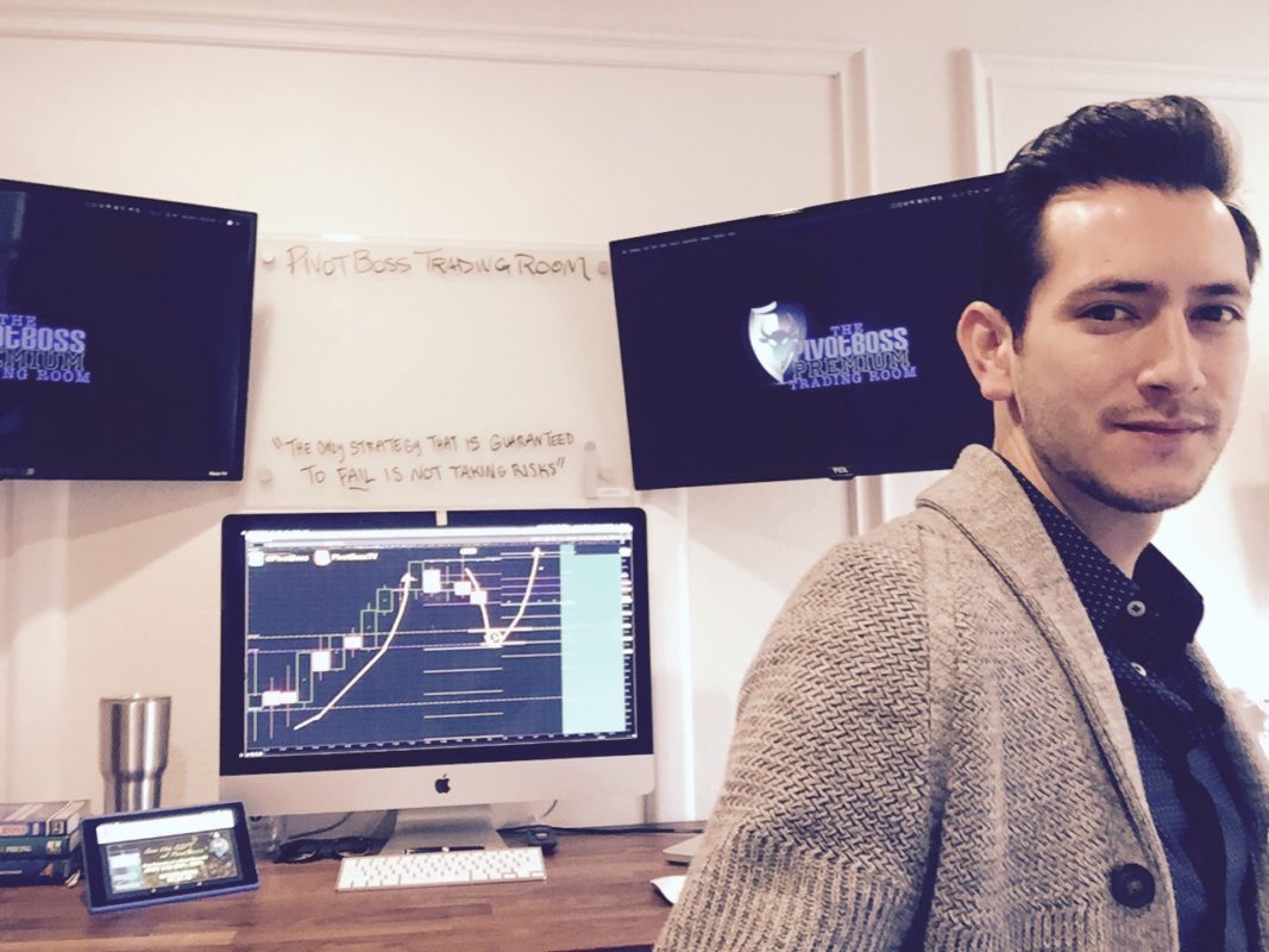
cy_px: 476
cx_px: 634
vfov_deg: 45.4
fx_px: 1136
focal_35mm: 31
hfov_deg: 58.4
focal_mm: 2.65
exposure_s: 1/30
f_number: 2.2
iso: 200
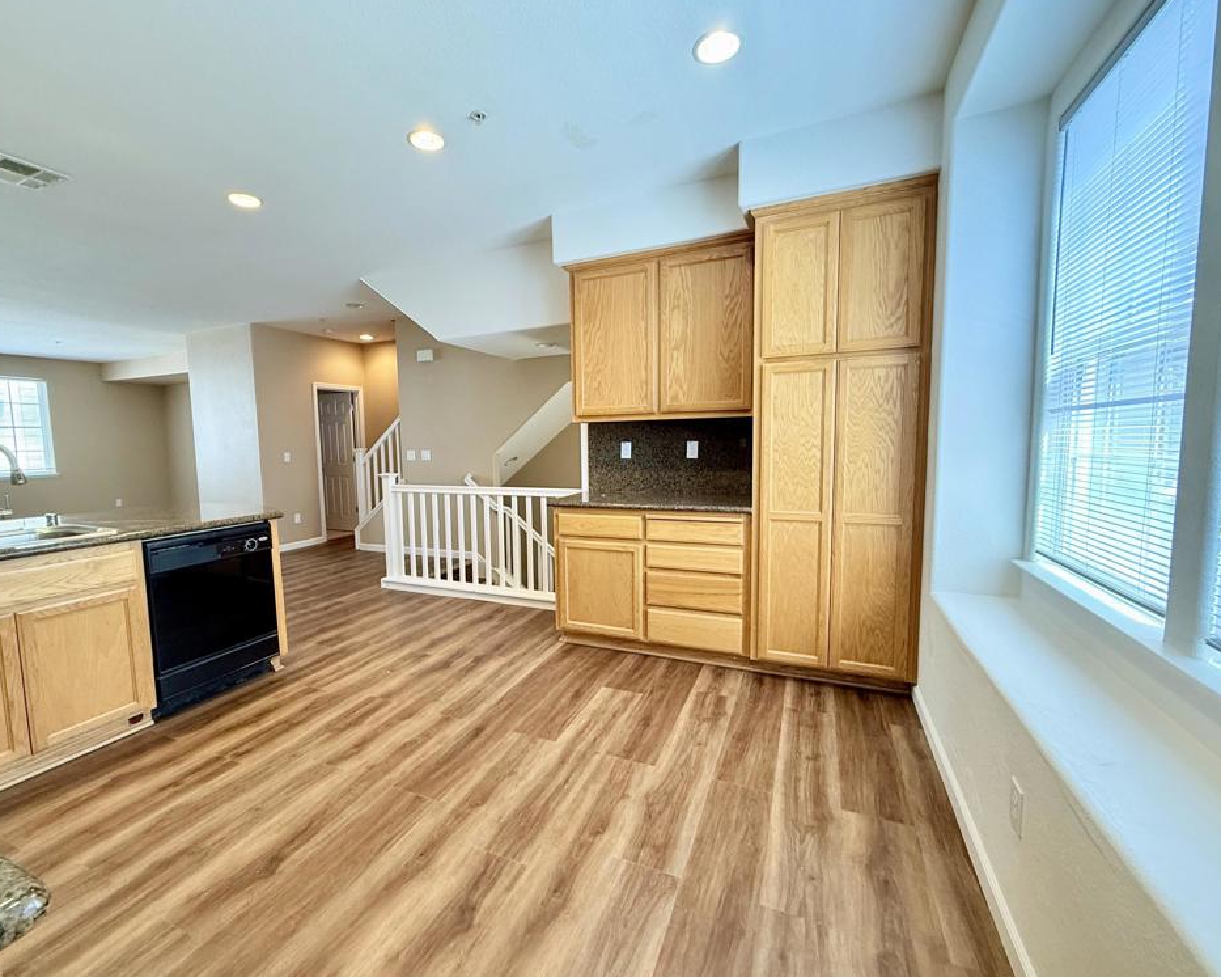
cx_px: 569
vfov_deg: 84.0
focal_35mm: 15
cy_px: 488
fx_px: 542
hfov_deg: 96.7
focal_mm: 2.22
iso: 250
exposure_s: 1/60
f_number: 2.2
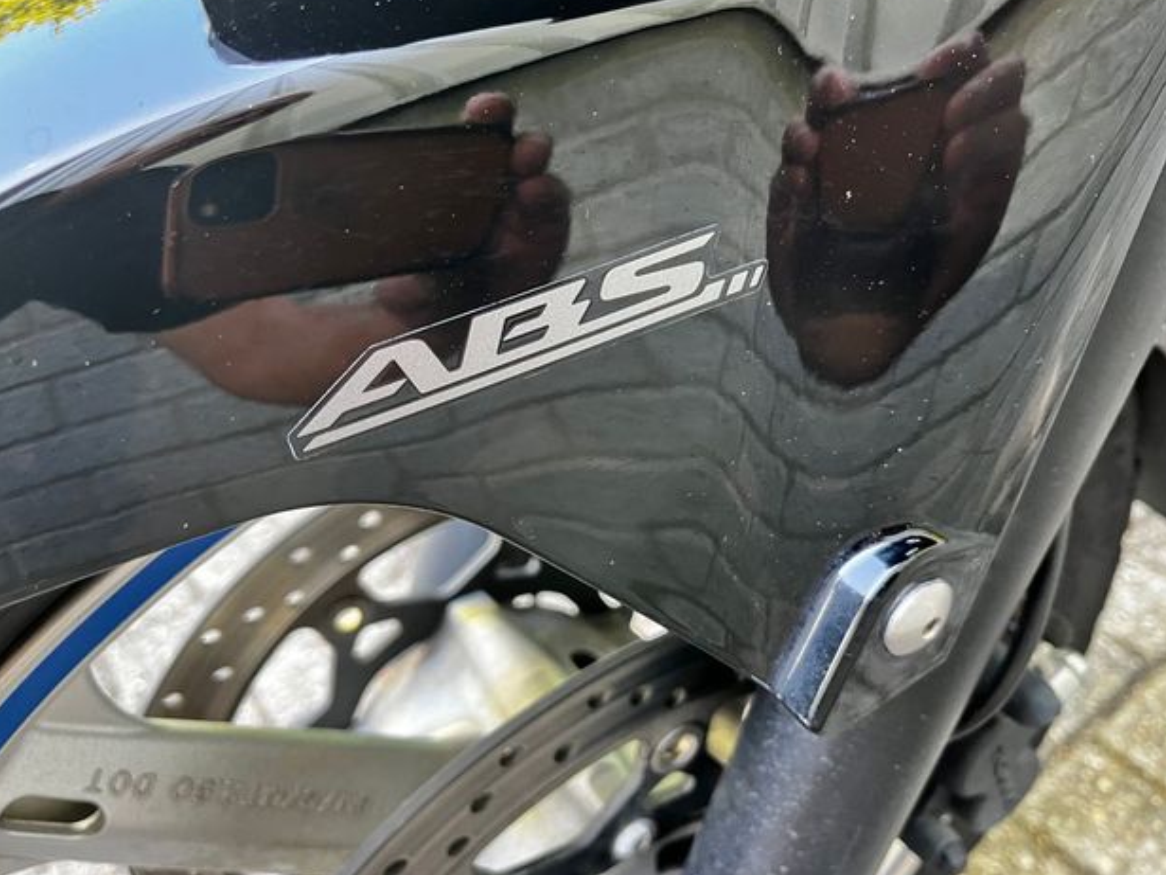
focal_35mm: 27
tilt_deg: -40.4
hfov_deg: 65.3
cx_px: 570
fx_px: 909
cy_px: 426
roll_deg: +5.7
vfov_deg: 51.3
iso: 250
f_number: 1.6
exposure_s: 1/60
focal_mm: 5.1
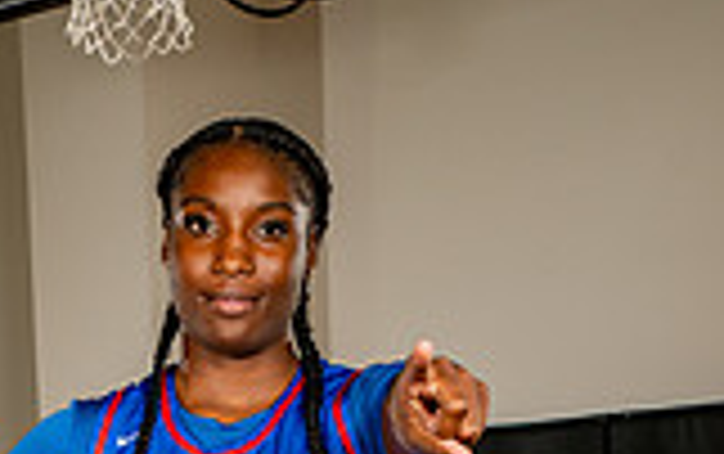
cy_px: 962
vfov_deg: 9.3
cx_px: 234
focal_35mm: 131
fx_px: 2588
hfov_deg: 15.9
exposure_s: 1/400
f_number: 8
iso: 250
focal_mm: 46
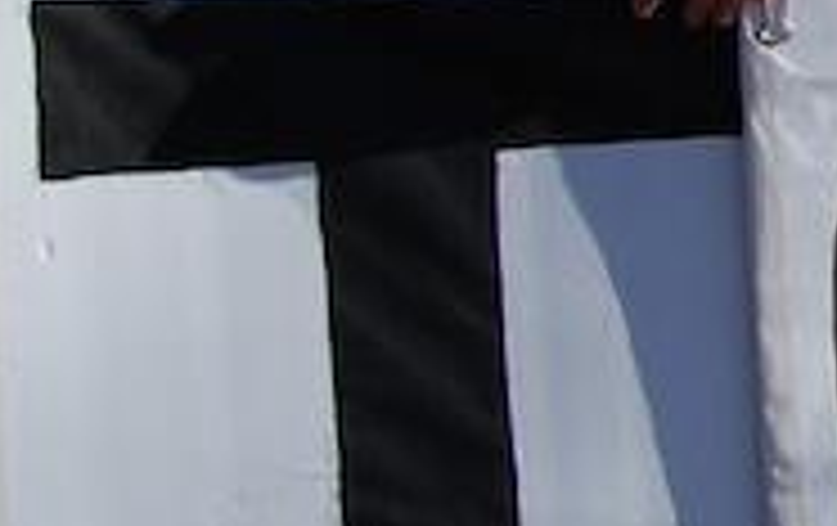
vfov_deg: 8.5
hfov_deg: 11.1
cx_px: 2146
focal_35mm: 151
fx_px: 3451
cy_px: -285
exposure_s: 1/400
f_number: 10
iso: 200
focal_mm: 18
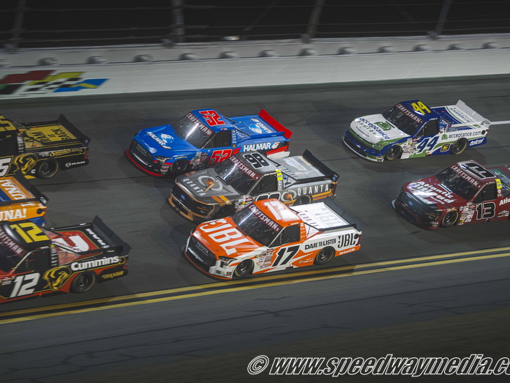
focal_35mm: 94
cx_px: 266
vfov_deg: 15.7
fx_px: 1385
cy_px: 191
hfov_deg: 20.9
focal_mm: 86
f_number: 2.8
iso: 1000
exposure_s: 1/320
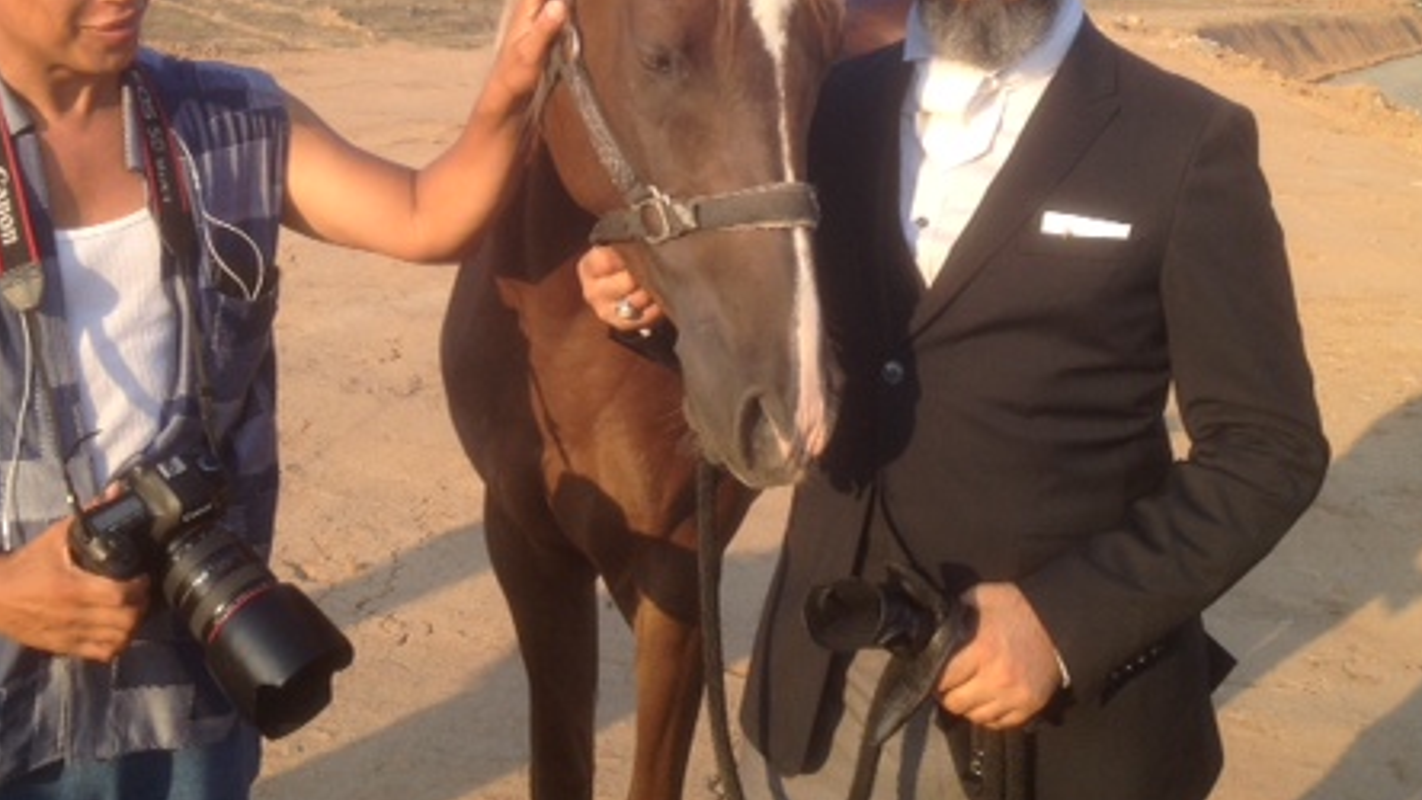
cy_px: 61
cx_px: 663
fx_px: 2074
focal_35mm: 55
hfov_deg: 37.8
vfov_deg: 21.3
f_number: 2.4
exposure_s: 1/511
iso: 50
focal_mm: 4.28
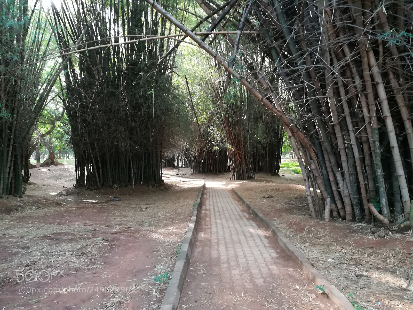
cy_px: 155
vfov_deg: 53.1
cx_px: 206
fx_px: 310
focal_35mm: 26
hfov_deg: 67.3
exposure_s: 1/30
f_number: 2.2
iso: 320
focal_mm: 3.83
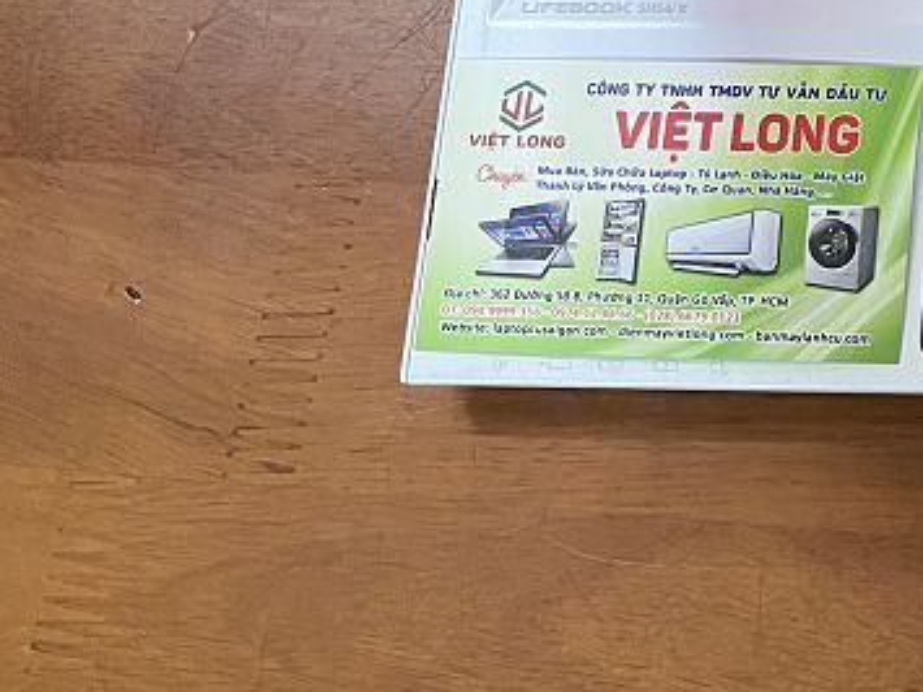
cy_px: -180
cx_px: 1227
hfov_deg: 22.9
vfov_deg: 18.4
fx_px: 1999
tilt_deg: -69.6
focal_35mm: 75
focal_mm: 5.1
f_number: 1.6
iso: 400
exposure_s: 1/60
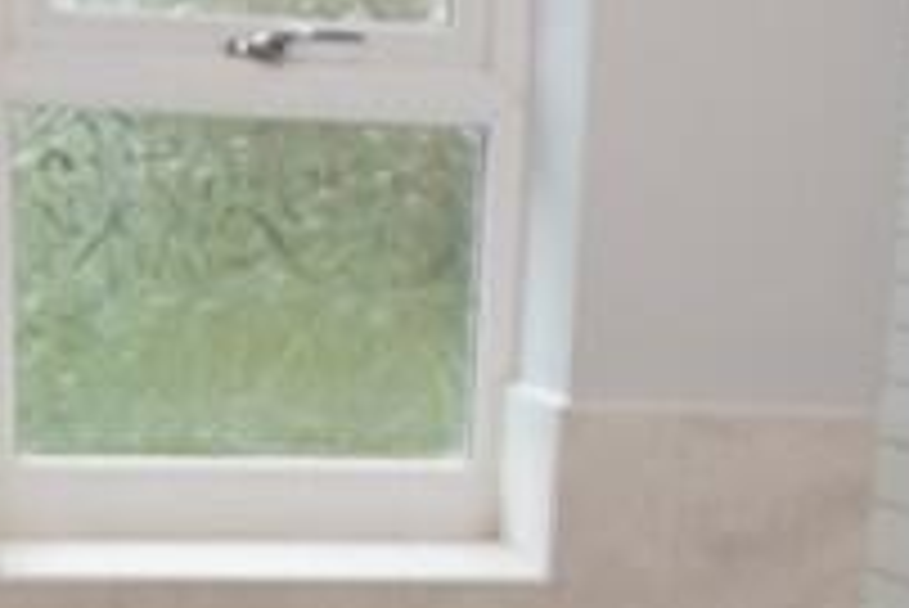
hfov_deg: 26.6
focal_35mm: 76
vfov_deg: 16.9
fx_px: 1920
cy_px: 808
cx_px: 428
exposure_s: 1/60
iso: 200
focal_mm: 10
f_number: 3.5
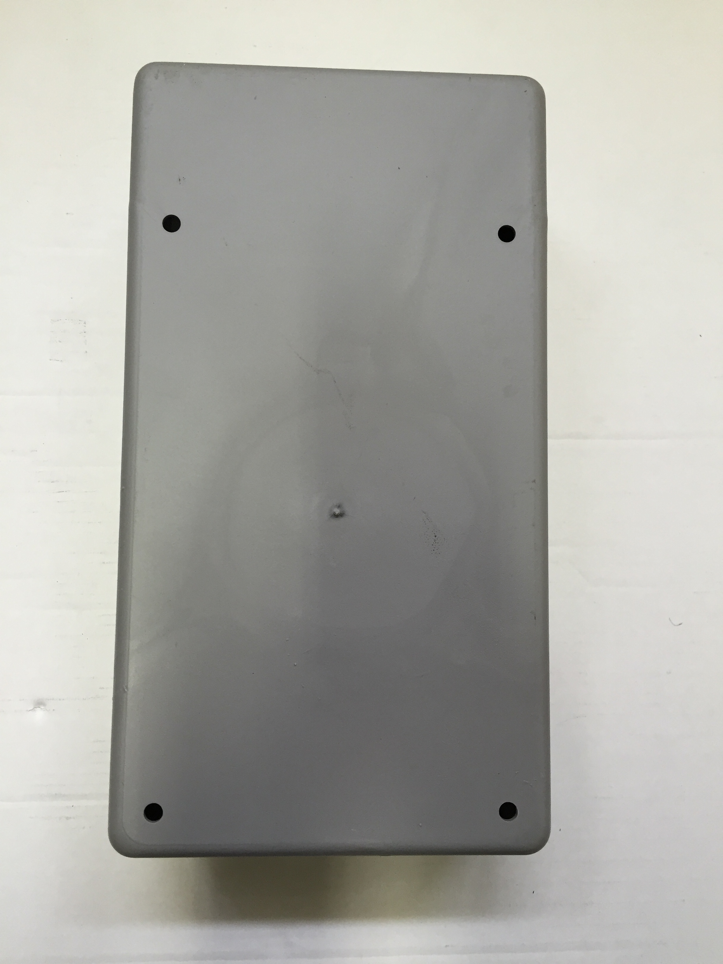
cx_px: 362
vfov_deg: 61.7
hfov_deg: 48.2
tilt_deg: -84.6
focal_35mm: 29
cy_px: 482
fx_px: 808
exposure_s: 1/33
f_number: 2.2
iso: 100
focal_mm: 4.15
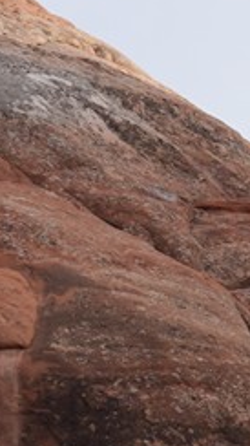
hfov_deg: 2.2
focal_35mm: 515
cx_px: 1785
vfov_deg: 4.1
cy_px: 1075
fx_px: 6078
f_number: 9
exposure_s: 1/100
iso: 200
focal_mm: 60
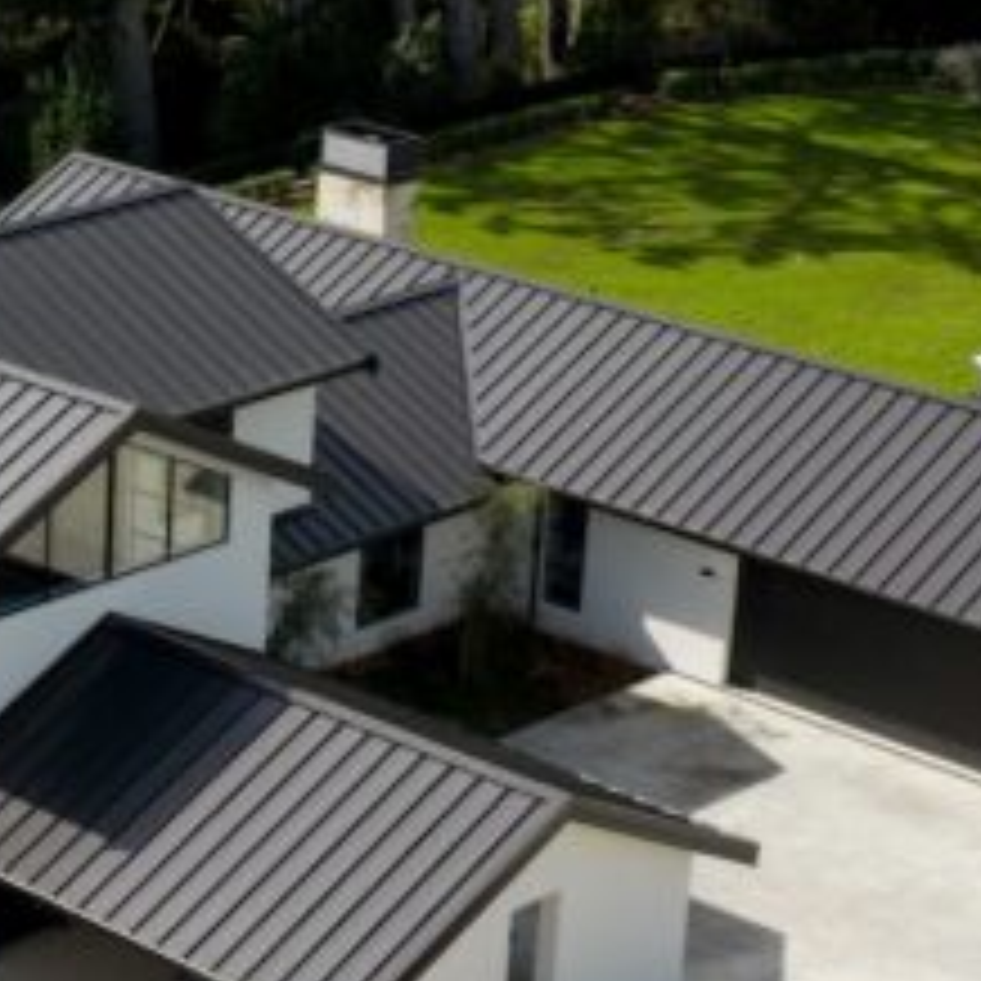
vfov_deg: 15.6
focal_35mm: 112
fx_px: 3591
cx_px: -212
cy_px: 479
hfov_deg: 15.0
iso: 100
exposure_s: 1/400
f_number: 5
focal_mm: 14.45
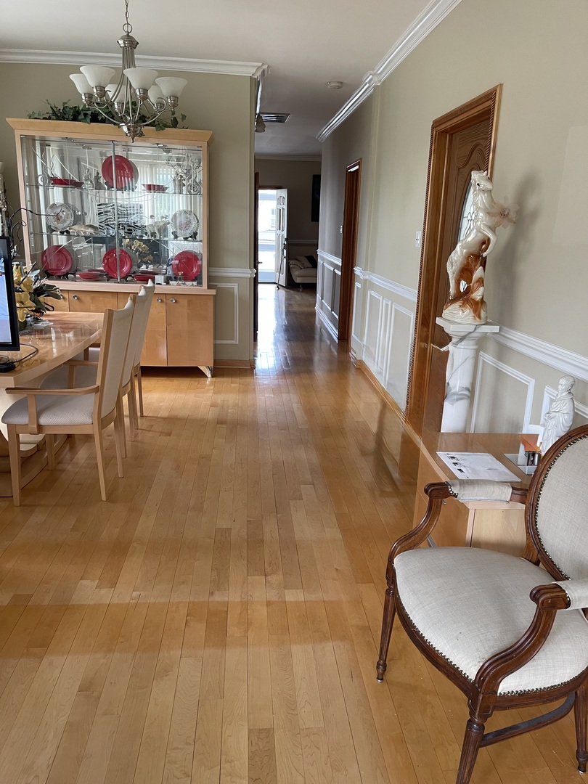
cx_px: 294
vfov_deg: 67.3
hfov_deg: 53.1
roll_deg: -1.3
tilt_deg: -16.3
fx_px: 589
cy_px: 392
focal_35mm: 26
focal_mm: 5.1
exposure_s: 1/88
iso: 125
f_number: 1.6
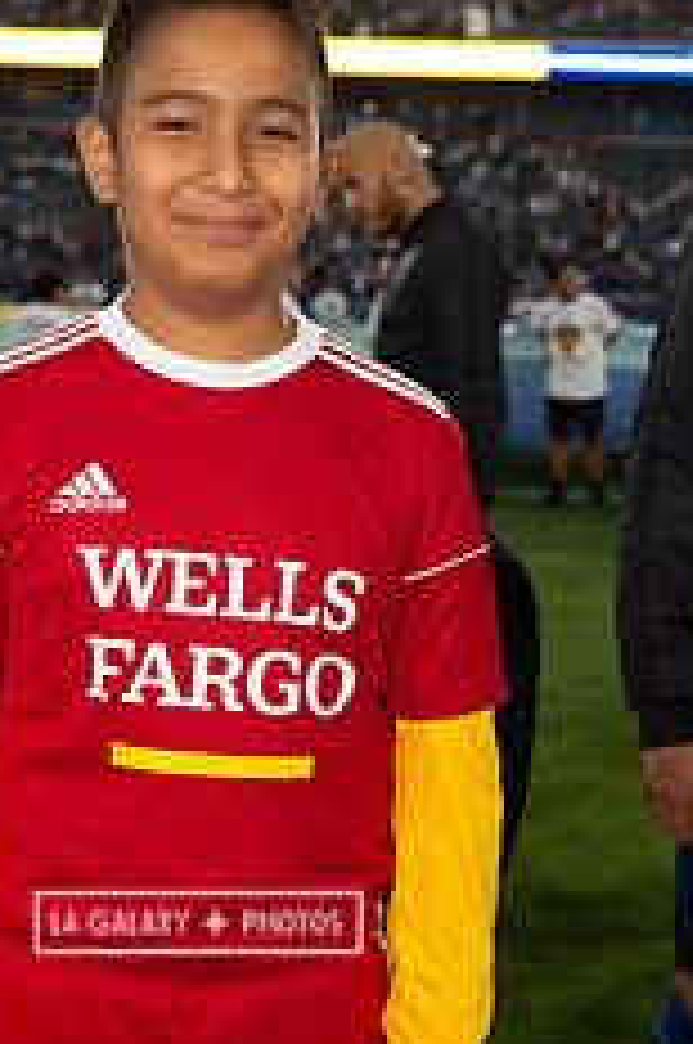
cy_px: 572
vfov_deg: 29.7
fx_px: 1969
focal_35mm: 68
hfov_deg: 19.9
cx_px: 198
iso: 640
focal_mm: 35
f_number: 4
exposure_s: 1/400
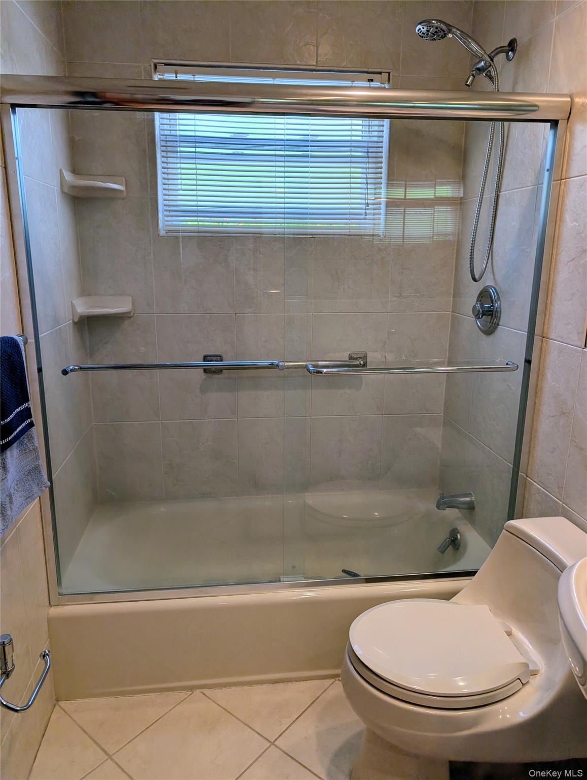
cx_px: 294
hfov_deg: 56.9
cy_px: 390
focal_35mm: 24
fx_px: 541
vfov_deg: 71.5
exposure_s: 1/120
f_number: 1.68
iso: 35
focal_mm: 6.9
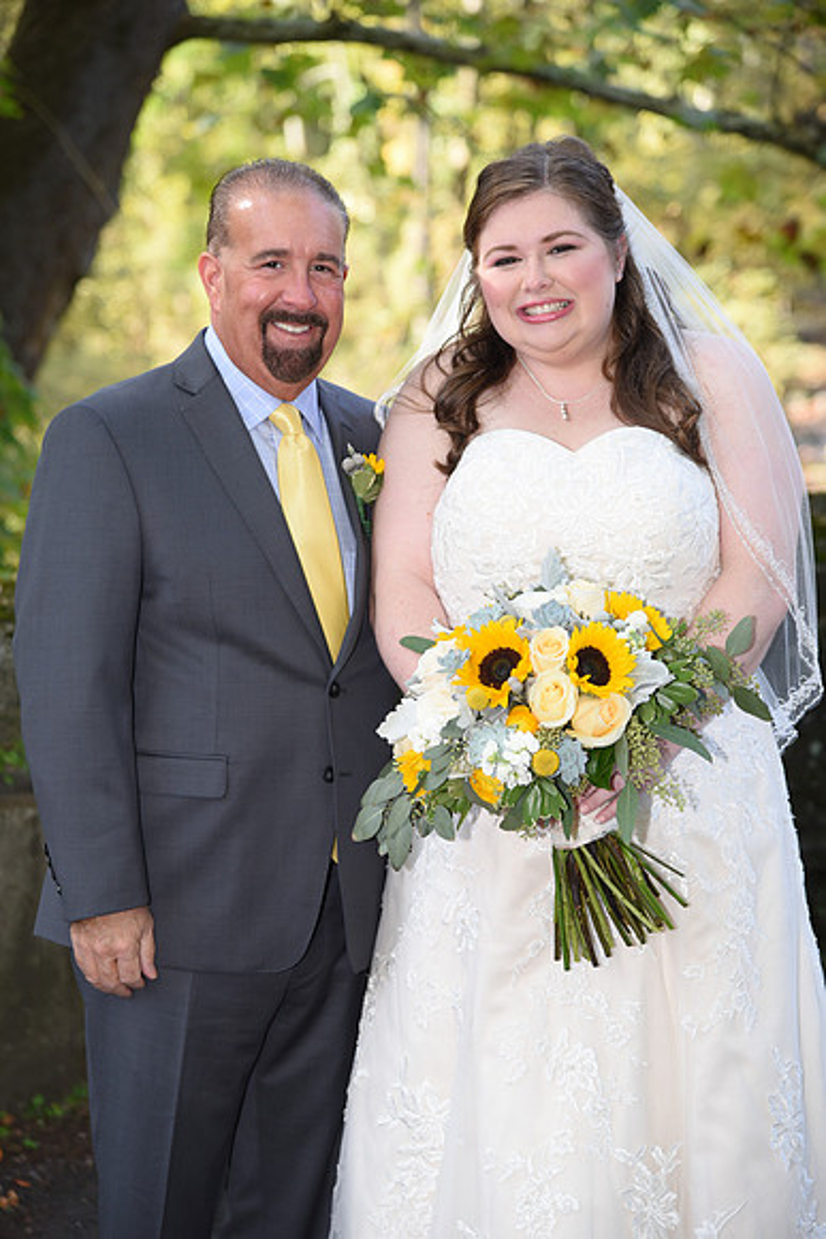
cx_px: 413
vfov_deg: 19.5
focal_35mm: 105
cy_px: 620
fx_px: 3611
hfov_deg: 13.0
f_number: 4.5
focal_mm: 105
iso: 500
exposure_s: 1/200
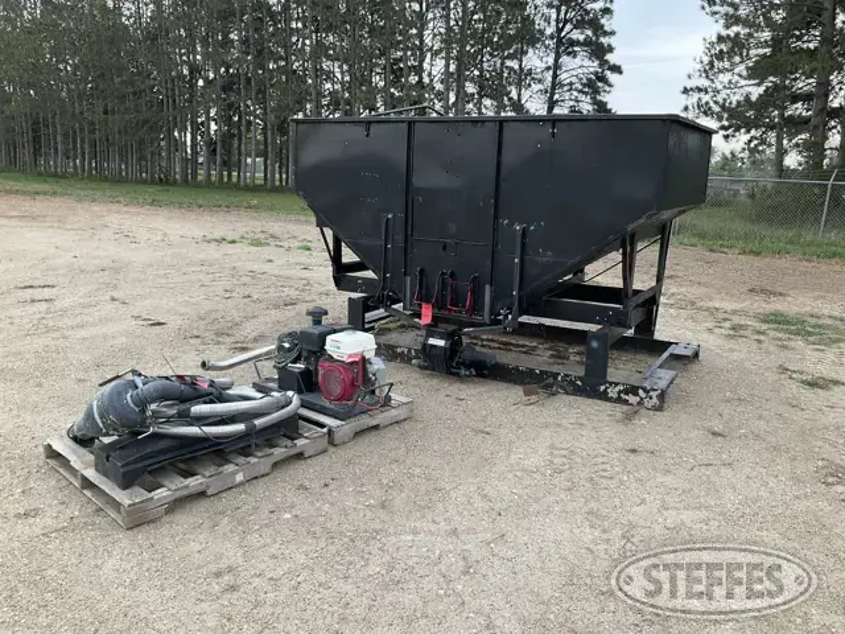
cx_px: 422
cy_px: 317
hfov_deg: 61.7
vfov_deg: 48.2
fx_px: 708
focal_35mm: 29
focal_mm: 3
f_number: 1.8
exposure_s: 1/165
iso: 25
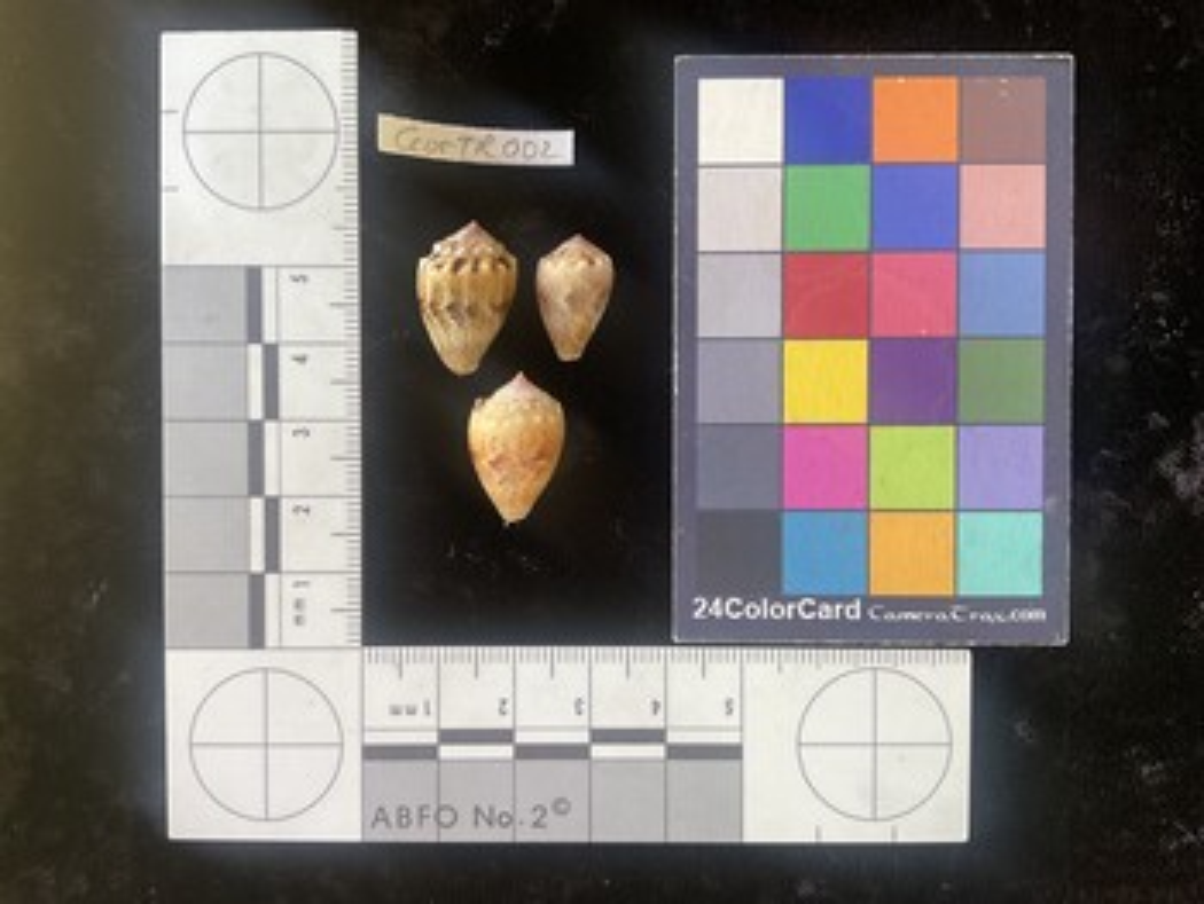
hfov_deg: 61.6
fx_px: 1009
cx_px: 602
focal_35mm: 29
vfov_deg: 48.3
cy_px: 452
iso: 40
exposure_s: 1/60
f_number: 1.8
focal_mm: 3
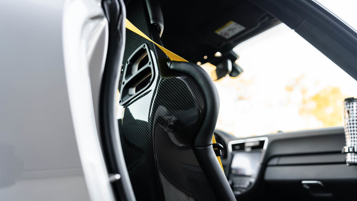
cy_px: 98
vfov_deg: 32.0
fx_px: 350
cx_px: 180
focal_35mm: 37
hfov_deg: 54.0
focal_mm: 35
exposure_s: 1/100
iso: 640
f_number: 2.2
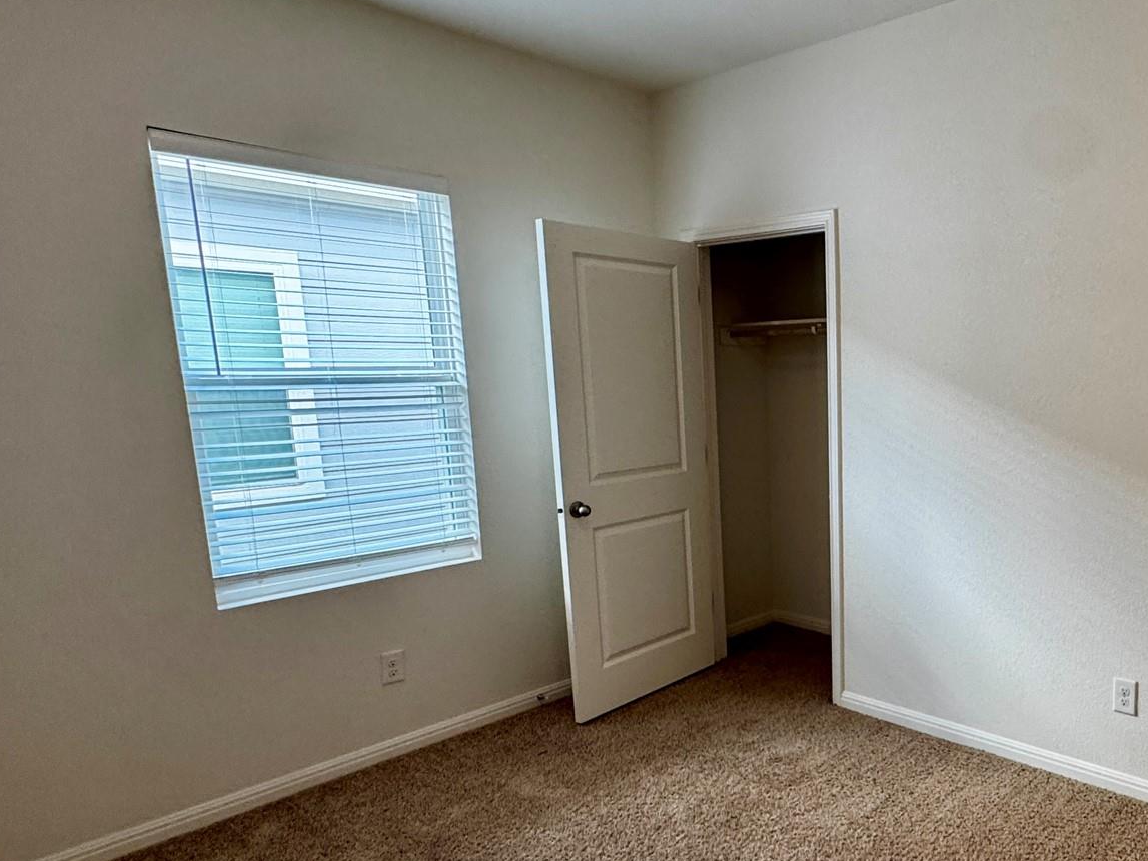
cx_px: 885
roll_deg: +1.0
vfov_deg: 54.6
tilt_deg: -10.5
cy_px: 506
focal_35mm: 25
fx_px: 829
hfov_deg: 64.5
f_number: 2.2
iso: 250
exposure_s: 1/120
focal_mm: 2.22
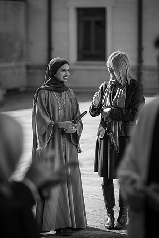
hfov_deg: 10.2
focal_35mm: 135
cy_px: 119
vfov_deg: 15.2
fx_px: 894
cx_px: 80
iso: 100
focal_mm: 135
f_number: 2.8
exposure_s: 1/2000
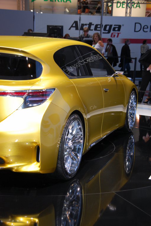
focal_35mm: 75
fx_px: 472
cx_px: 76
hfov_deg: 18.2
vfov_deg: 27.0
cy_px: 113
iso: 400
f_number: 5
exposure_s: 1/200
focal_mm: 50
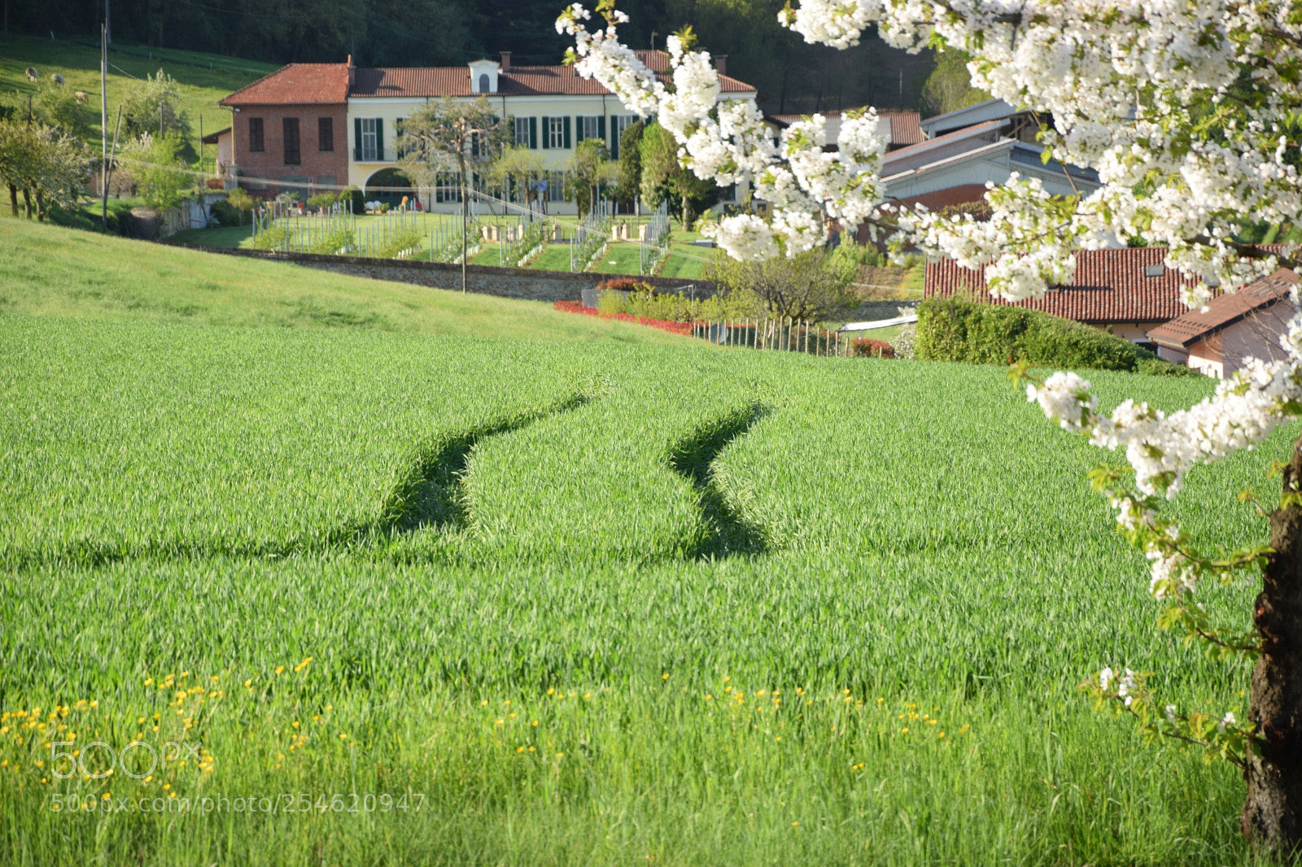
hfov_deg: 13.0
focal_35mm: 158
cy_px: 434
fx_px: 5695
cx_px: 651
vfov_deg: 8.7
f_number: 5.6
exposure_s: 1/60
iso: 100
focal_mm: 105
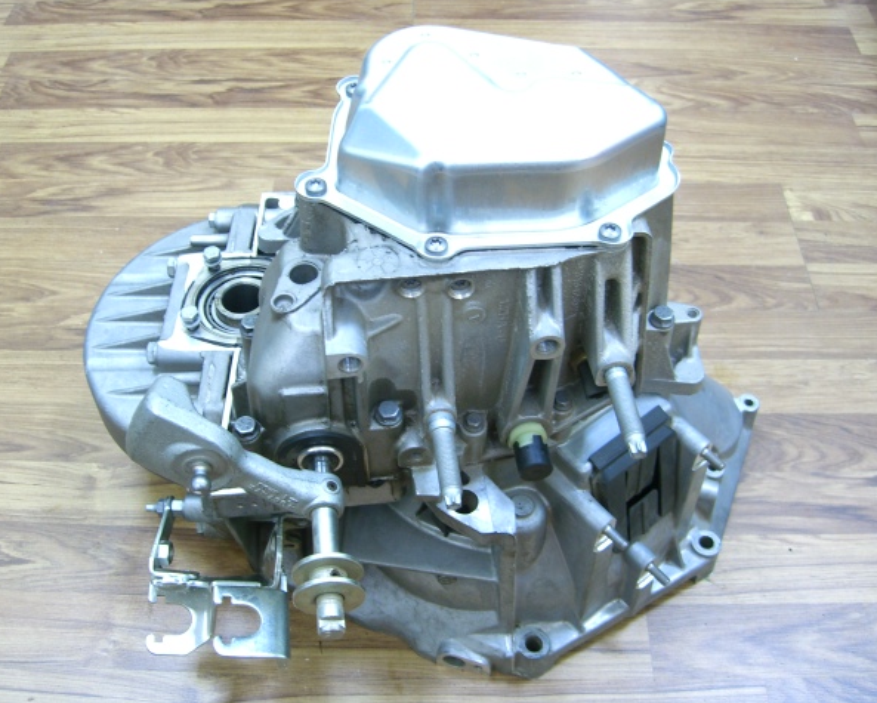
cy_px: 351
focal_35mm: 40
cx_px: 432
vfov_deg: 37.4
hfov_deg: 45.8
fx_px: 1039
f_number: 2.8
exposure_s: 1/8
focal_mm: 7.9
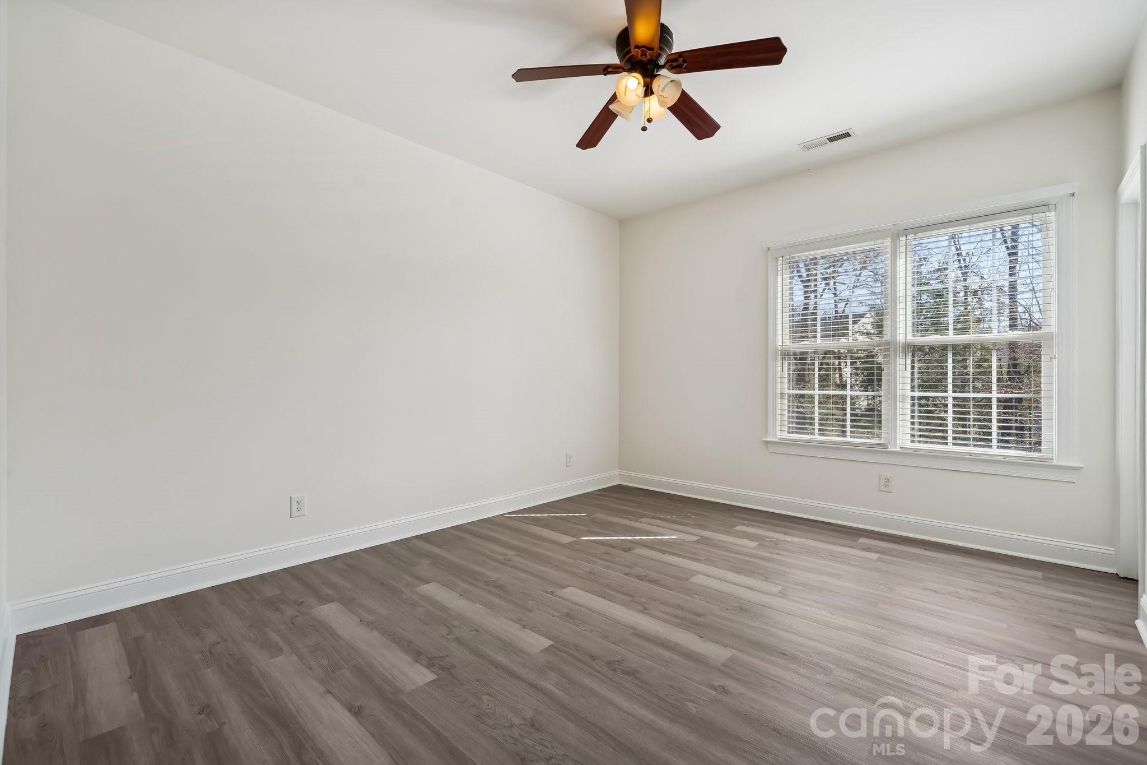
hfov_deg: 100.4
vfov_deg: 77.3
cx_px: 574
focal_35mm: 15
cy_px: 382
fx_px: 478
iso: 160
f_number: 7.1
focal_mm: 15
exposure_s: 1/40
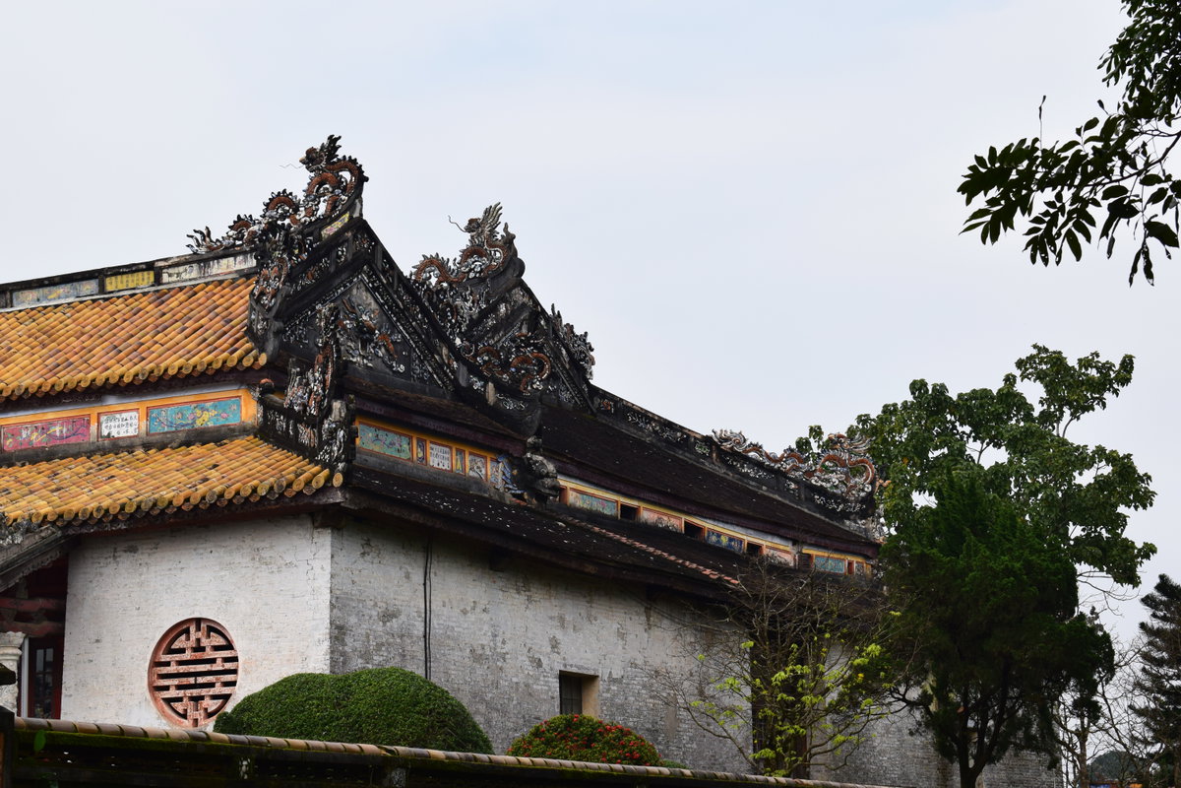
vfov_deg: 16.6
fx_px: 2706
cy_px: 394
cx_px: 590
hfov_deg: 24.6
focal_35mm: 82
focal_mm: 55
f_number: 11
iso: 400
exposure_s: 1/500
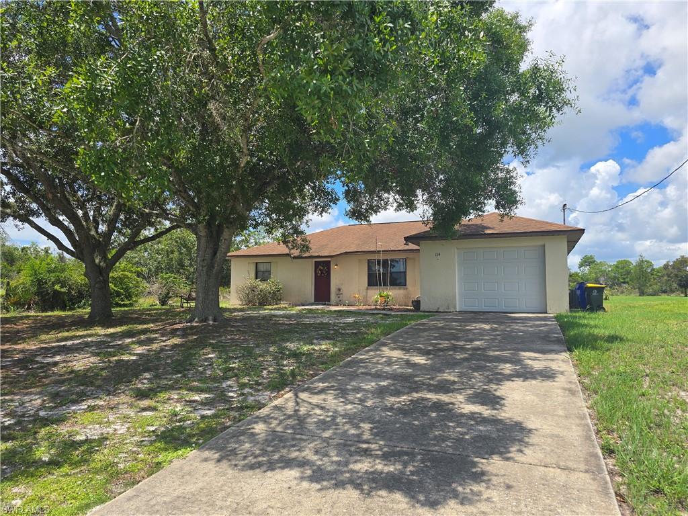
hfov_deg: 73.9
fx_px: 457
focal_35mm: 23
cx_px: 344
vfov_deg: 58.9
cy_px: 258
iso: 12
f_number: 1.7
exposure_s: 1/611
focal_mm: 6.3
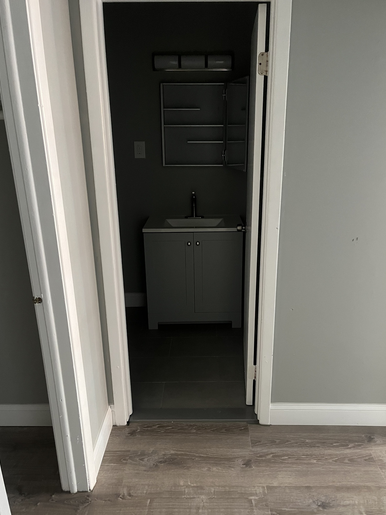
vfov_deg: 63.4
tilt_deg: -17.4
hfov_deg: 49.8
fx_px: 416
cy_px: 266
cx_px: 199
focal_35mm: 28
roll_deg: +0.4
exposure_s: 1/40
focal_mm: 5.1
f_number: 1.6
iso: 640
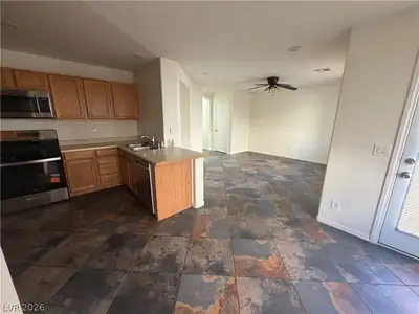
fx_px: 169
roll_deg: -0.8
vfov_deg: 85.7
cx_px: 210
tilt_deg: -13.3
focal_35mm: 14
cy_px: 157
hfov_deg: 102.1
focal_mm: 2.22
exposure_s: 1/89
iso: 320
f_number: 2.2
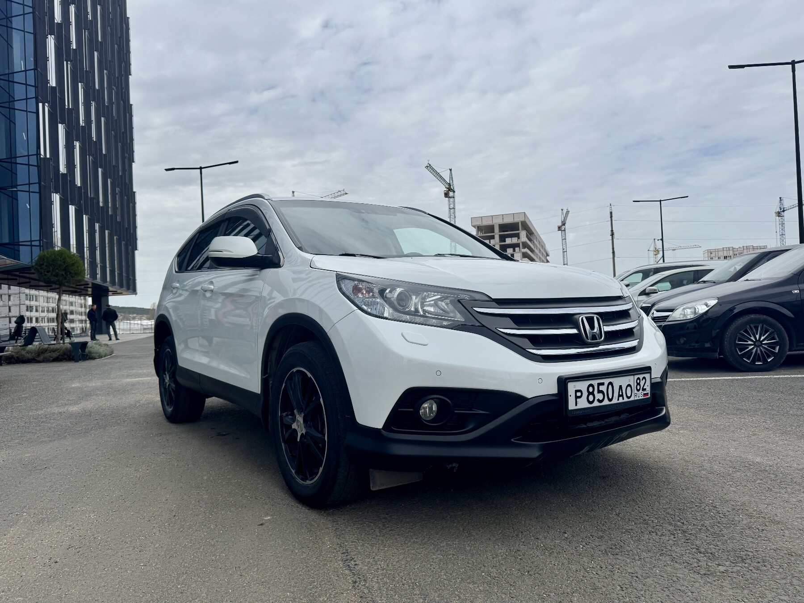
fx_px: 557
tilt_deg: +1.8
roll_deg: +2.1
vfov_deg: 56.8
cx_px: 402
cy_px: 302
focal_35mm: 24
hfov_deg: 71.6
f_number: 1.78
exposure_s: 1/5348
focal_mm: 6.76
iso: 80
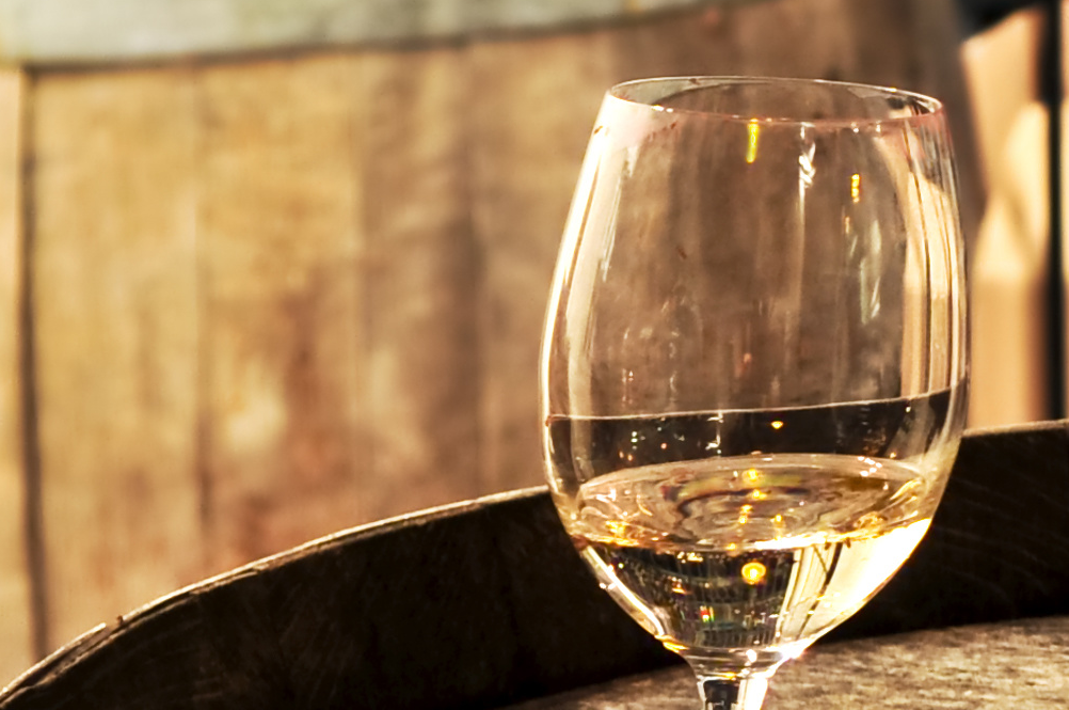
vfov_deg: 5.6
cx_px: 2216
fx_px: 7235
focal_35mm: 244
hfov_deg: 8.0
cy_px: 44
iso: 200
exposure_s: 2
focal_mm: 38
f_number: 5.6
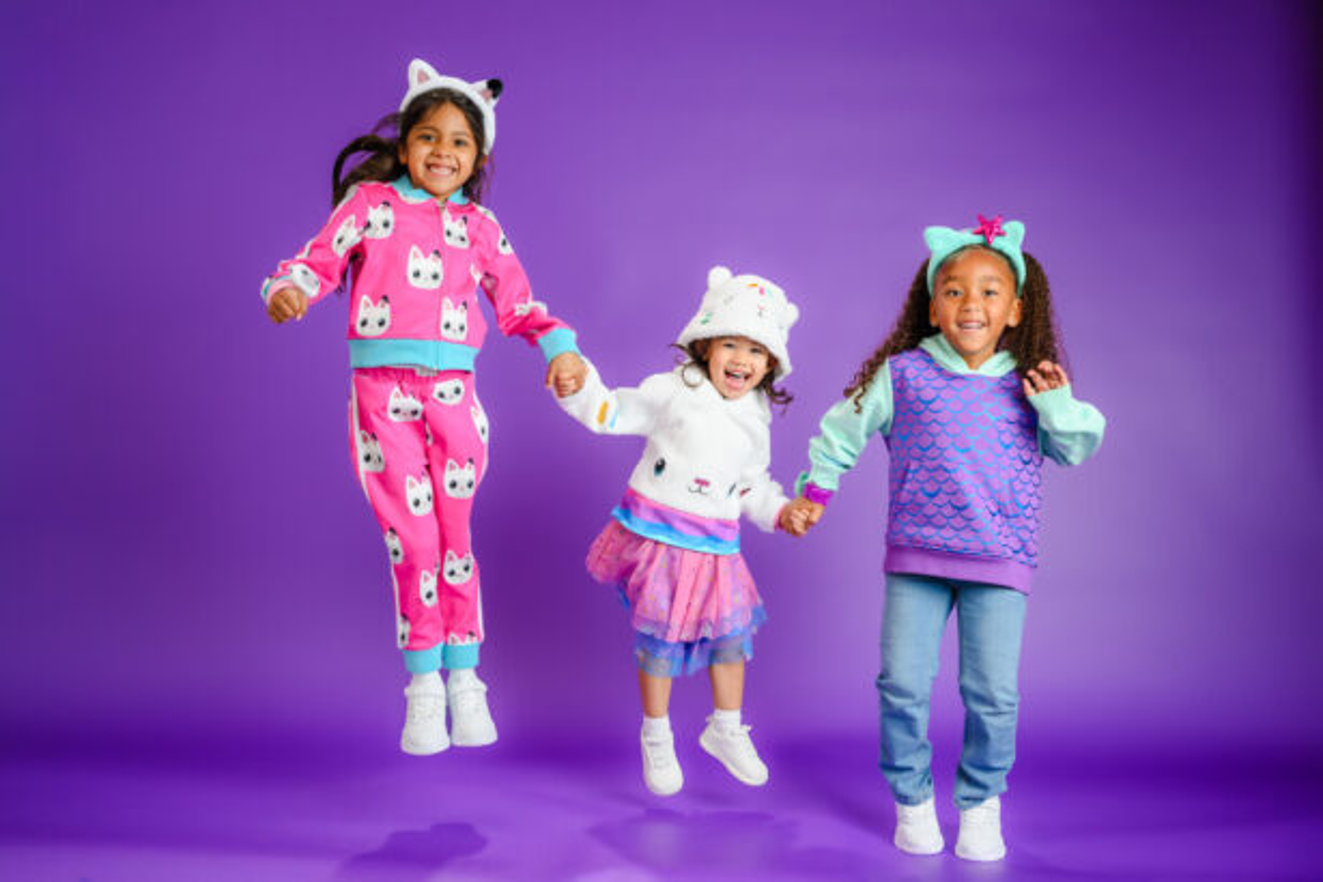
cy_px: 441
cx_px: 662
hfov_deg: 49.6
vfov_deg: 34.2
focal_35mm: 39
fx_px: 1433
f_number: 8
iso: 250
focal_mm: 39
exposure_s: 1/200
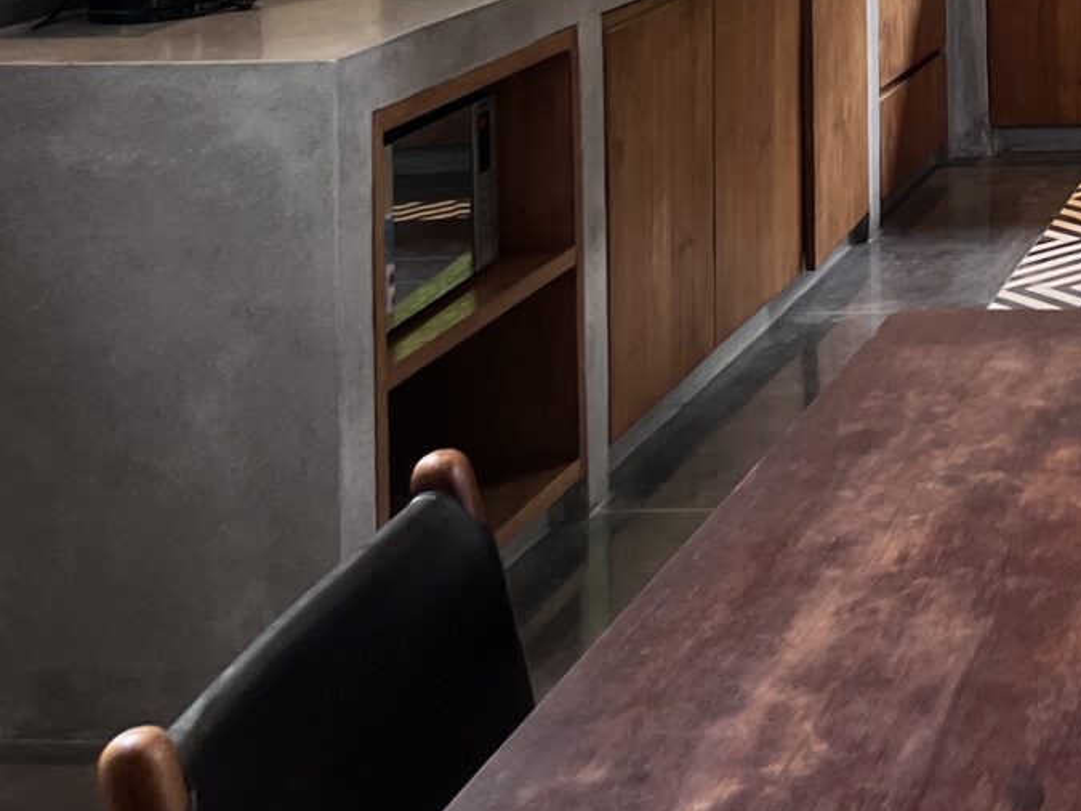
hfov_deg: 22.7
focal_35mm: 74
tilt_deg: -2.5
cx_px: 1500
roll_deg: +0.8
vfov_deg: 18.3
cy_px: -299
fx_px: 2310
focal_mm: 5.1
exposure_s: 1/111
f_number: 1.6
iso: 125
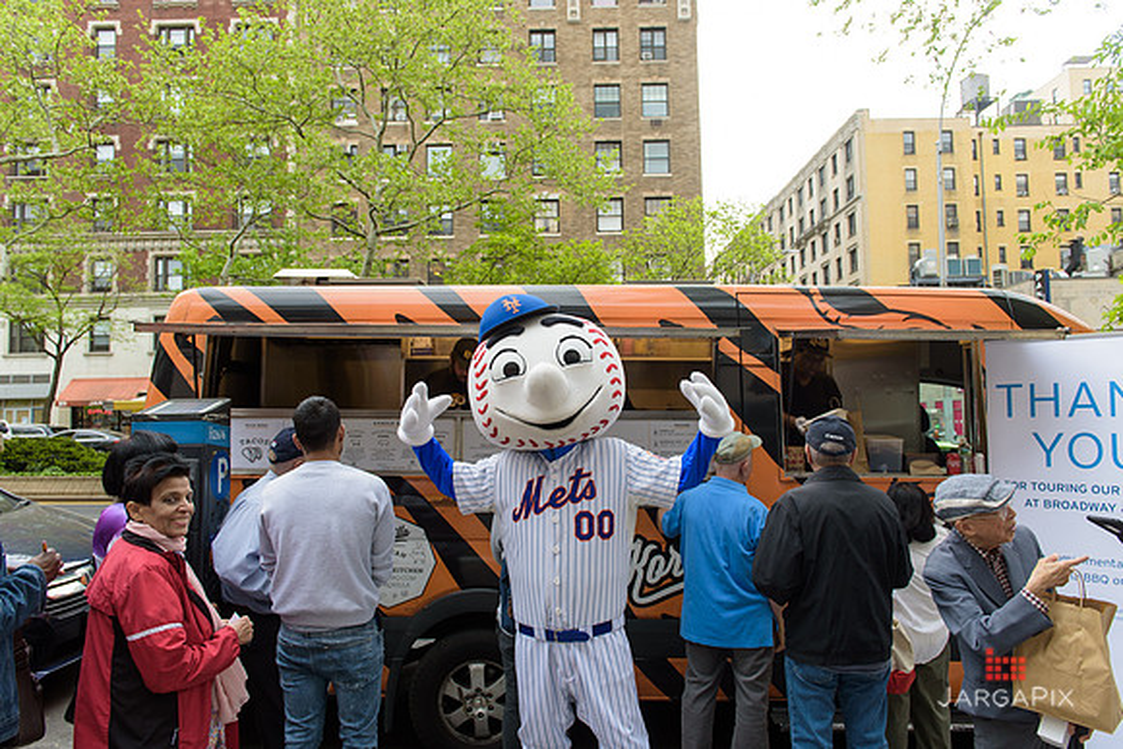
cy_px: 374
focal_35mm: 24
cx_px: 562
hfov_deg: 73.7
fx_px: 749
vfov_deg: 53.2
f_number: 4
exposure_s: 1/250
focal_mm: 24
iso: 200
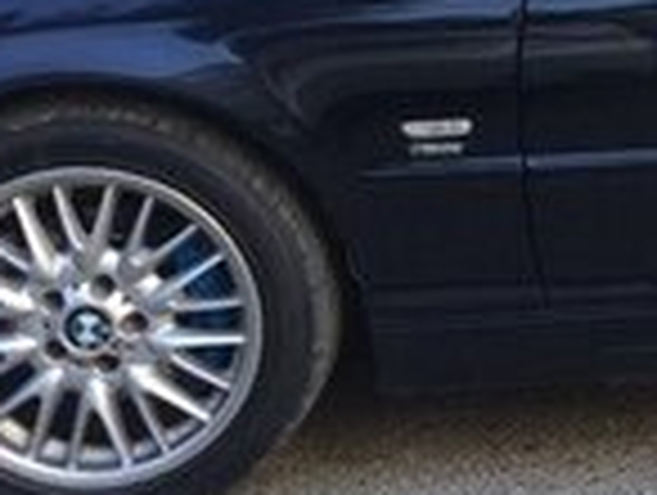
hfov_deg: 13.6
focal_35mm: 131
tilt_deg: -12.7
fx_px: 2490
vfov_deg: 11.1
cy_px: -160
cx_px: 1138
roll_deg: -0.7
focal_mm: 4.15
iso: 32
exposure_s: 1/121
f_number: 2.2
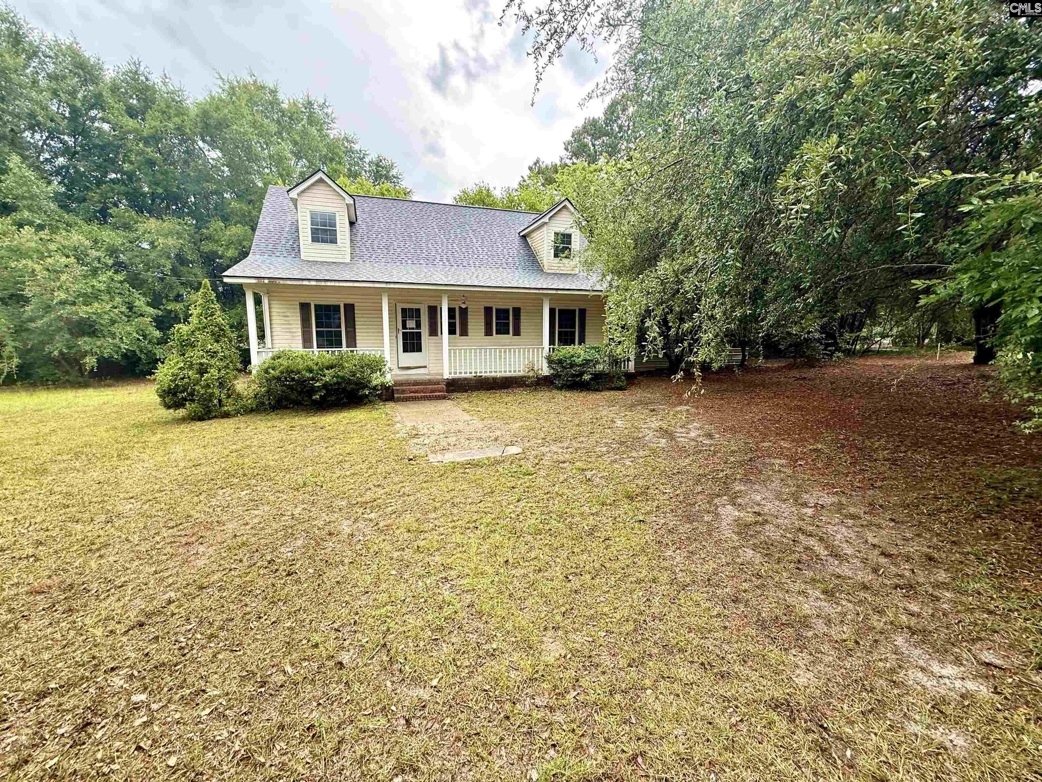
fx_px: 421
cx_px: 521
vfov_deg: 85.7
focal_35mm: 14
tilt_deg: -7.6
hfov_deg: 102.1
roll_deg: +0.2
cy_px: 391
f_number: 2.2
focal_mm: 2.22
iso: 50
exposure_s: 1/152
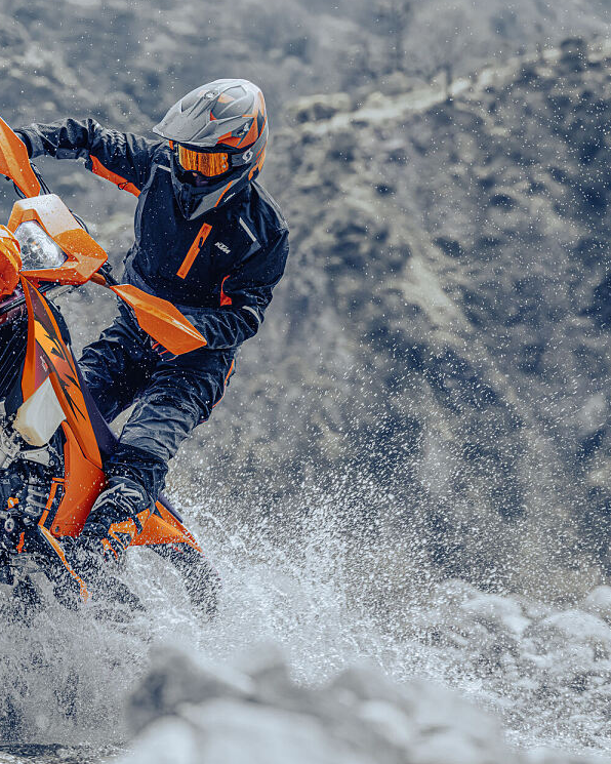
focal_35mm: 242
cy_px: 363
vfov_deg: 8.0
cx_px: 151
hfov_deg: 6.4
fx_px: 5470
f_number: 6.3
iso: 320
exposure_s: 1/640
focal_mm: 160
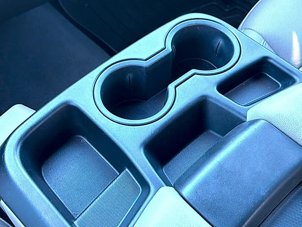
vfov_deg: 36.8
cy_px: 114
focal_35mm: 39
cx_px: 151
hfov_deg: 47.9
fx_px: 340
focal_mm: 6.76
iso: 160
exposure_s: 1/40
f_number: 1.78
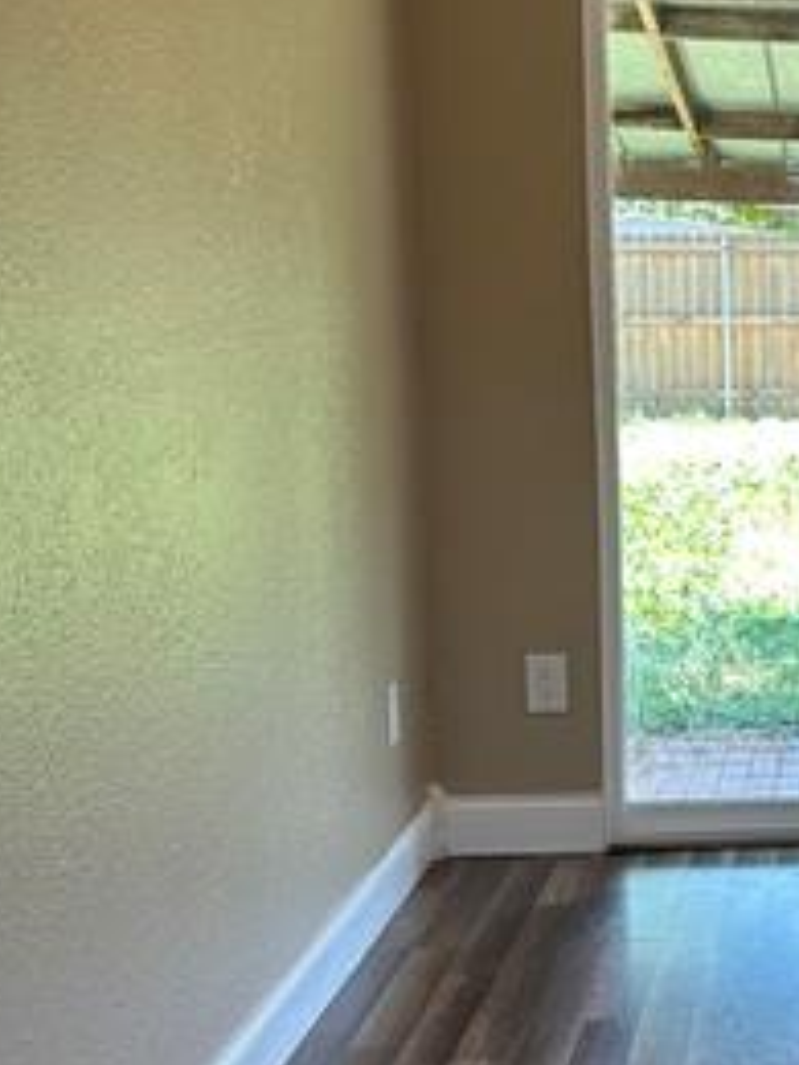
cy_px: 549
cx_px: 1115
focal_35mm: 71
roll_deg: -0.7
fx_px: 2185
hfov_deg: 18.8
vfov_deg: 27.4
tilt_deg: -7.2
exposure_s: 1/120
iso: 100
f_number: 1.78
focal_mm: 6.86
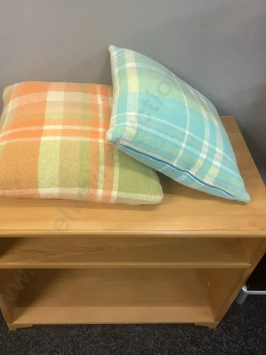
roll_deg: -2.8
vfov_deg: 55.2
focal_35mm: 33
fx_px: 338
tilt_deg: -42.9
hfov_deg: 42.8
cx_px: 110
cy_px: 160
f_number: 1.8
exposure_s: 1/50
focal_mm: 3.99
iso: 200
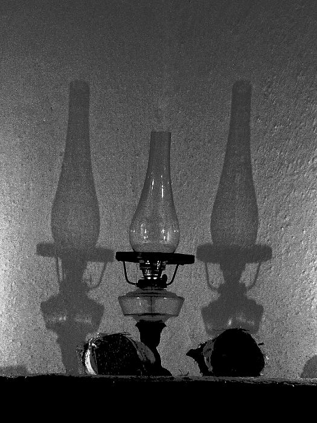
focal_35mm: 171
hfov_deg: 8.7
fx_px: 2088
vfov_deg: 11.6
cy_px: 212
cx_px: 158
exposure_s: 1
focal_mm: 28.5
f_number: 4
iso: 50
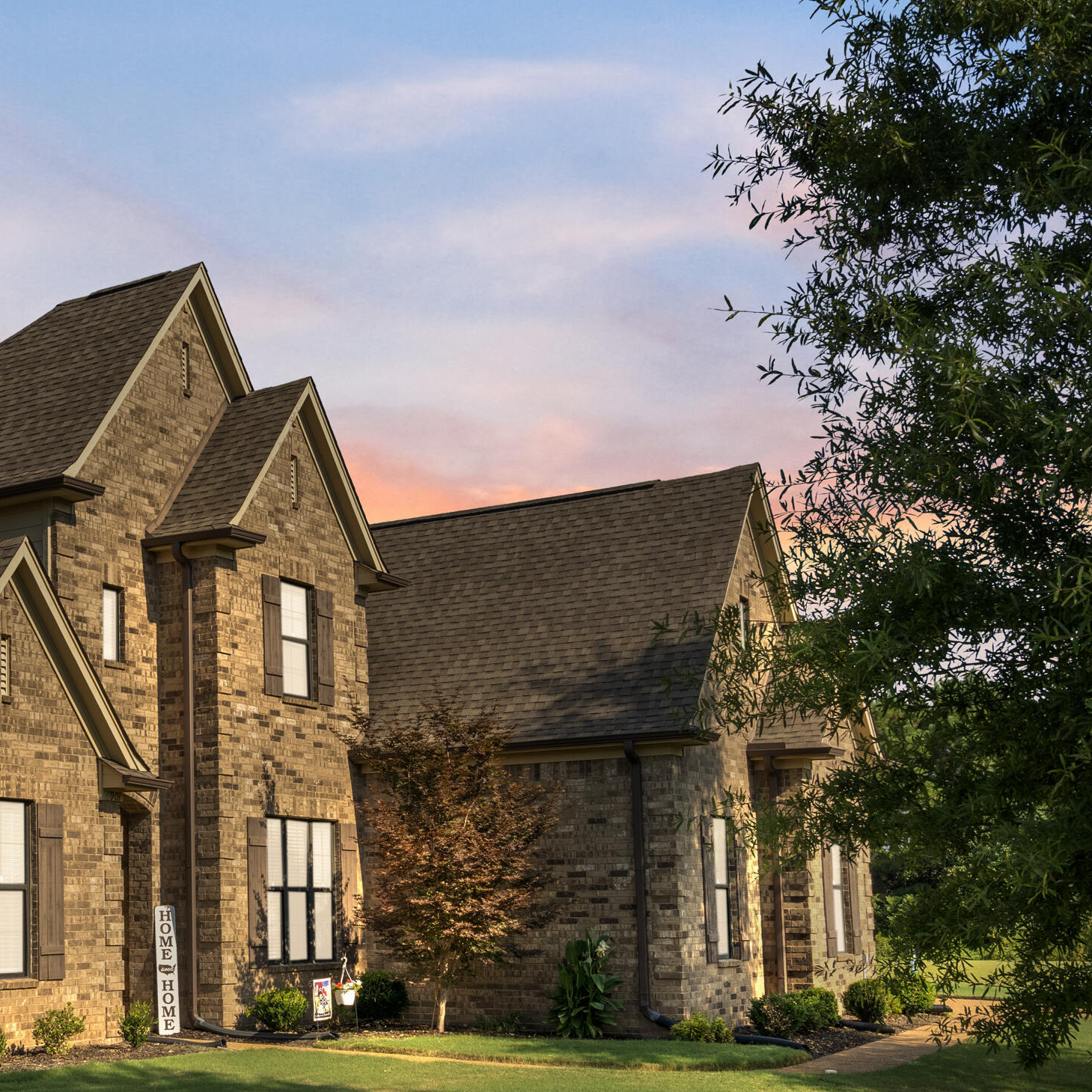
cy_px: 708
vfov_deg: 34.4
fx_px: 1749
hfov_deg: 33.1
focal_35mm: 49
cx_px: 131
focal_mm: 29
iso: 800
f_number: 9
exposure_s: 1/1250
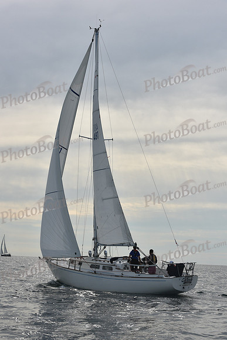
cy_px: 170
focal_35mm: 70
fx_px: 662
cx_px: 114
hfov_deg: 19.5
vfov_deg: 28.8
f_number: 10
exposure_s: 1/1000
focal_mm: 70
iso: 320
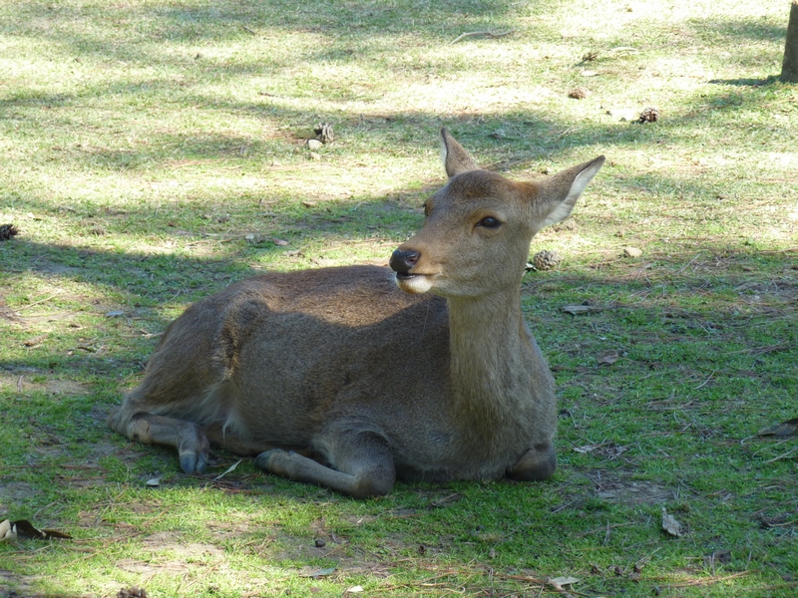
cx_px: 399
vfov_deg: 8.2
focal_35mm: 182
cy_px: 299
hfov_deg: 10.9
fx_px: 4196
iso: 80
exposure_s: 1/60
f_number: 4.5
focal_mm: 29.9
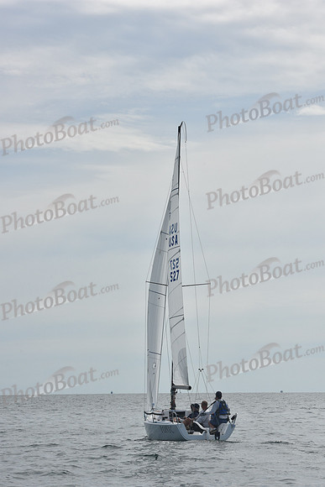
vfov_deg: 20.0
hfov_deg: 13.4
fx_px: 1380
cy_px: 244
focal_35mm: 102
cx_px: 162
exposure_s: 1/1250
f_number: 11
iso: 320
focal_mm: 102
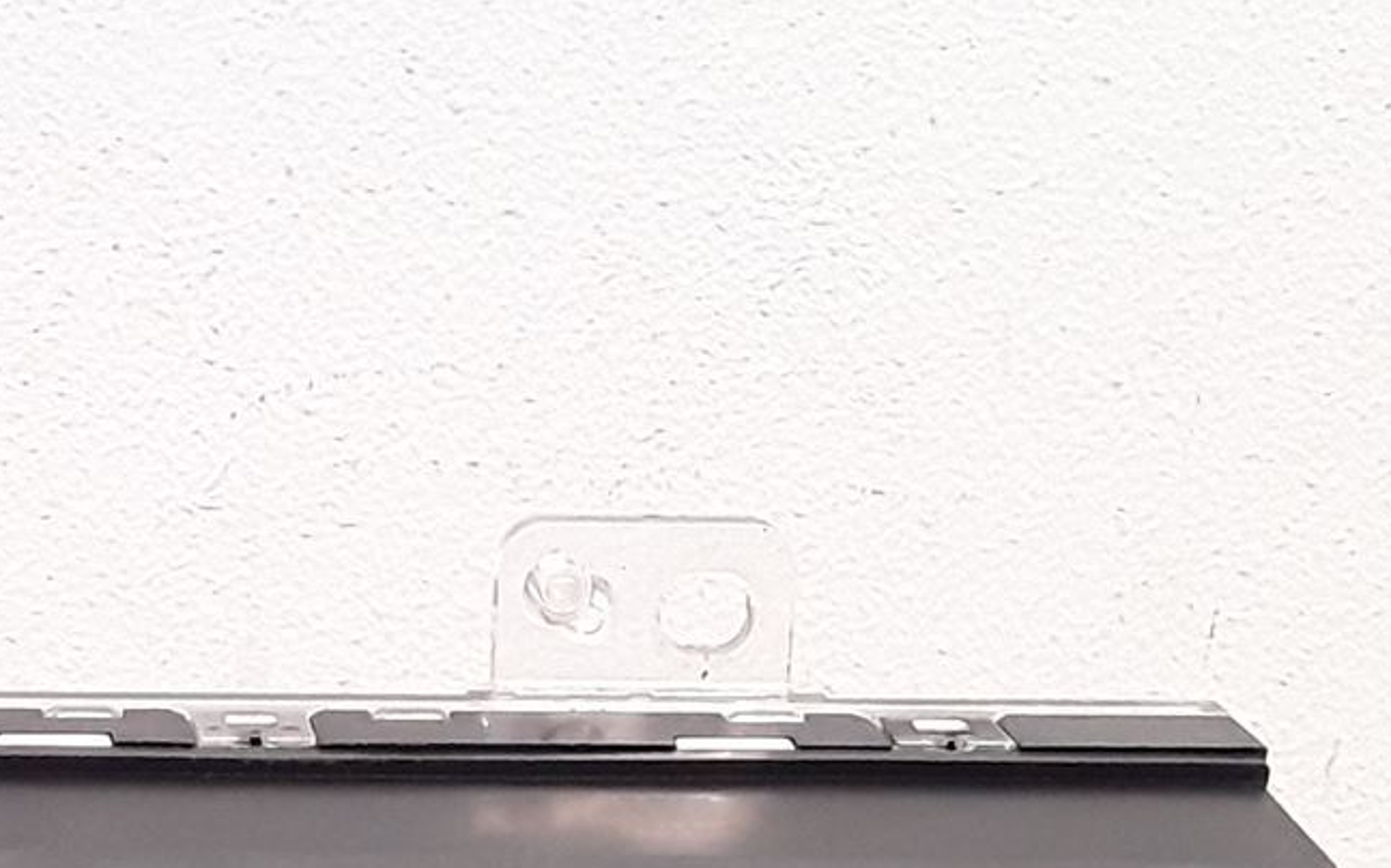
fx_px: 3563
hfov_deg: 20.8
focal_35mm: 94
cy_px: 1130
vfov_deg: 13.4
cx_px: -217
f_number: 1.9
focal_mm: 2.91
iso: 100
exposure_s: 1/100
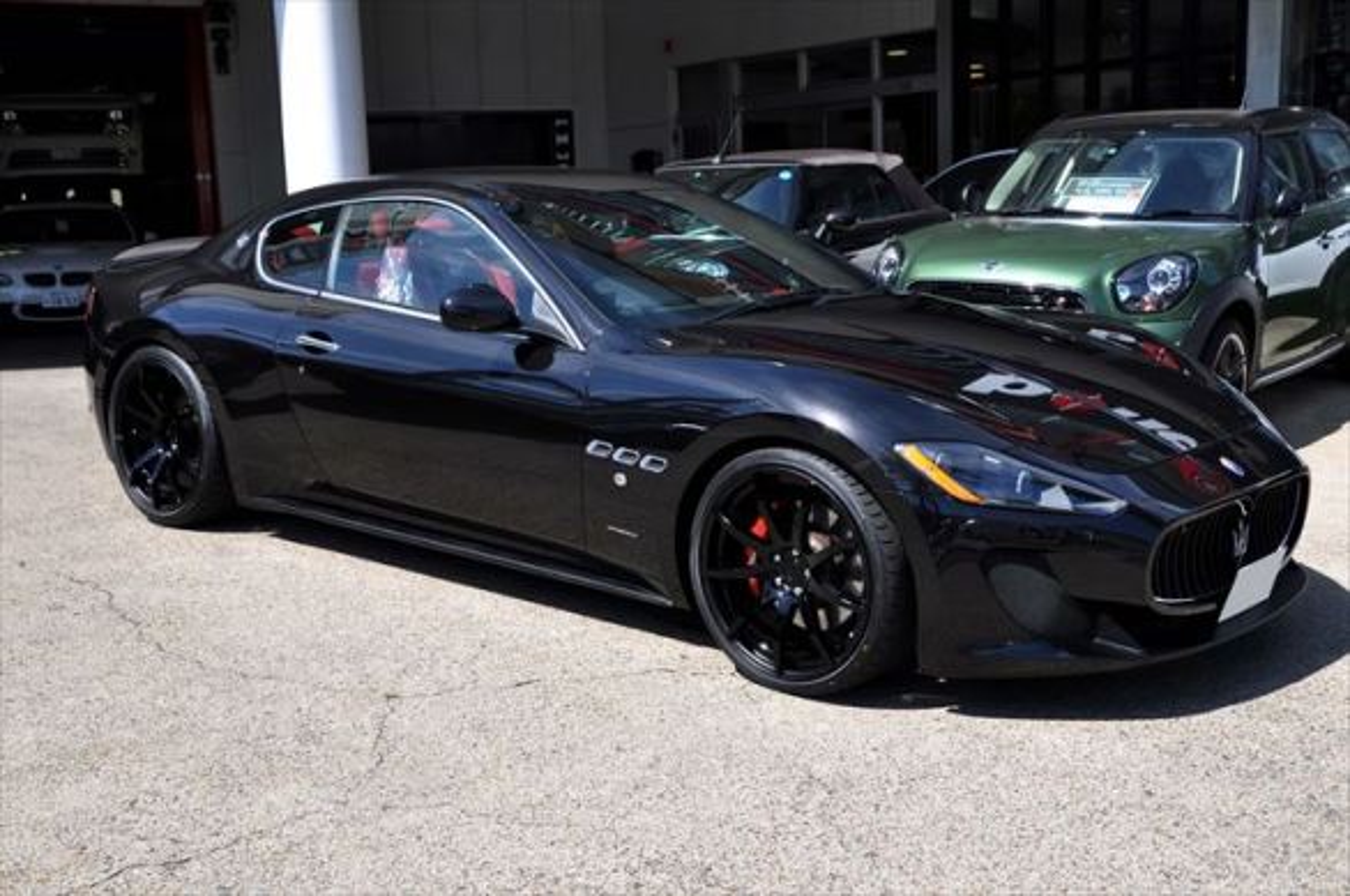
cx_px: 675
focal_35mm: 45
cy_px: 448
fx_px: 1685
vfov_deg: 29.8
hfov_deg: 43.7
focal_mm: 30
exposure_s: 1/125
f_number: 11
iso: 200
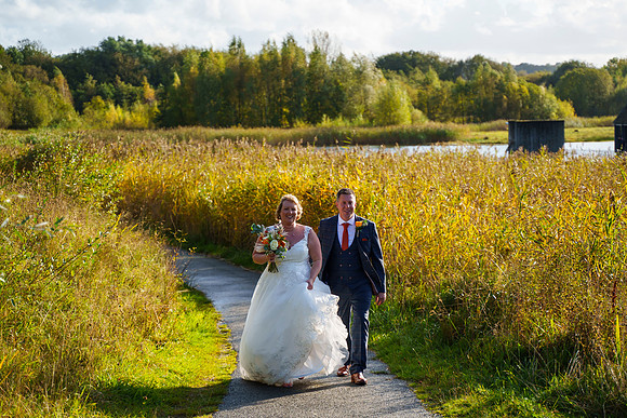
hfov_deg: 28.9
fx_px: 1216
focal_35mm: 70
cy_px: 221
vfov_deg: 19.5
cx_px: 329
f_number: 3.2
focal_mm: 65
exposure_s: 1/4000
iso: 400
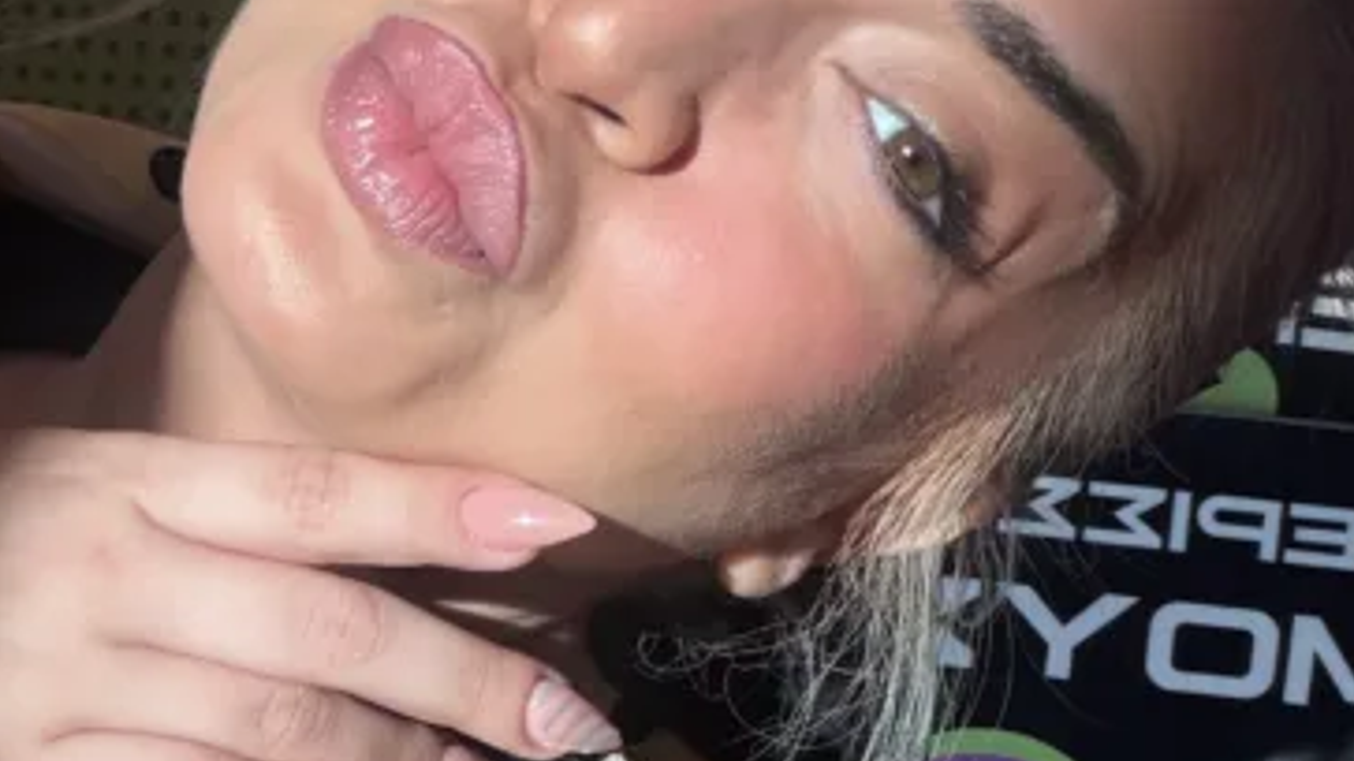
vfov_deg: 16.7
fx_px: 2584
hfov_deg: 29.0
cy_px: 474
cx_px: 354
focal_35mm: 72
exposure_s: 1/121
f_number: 1.9
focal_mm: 2.71
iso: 20
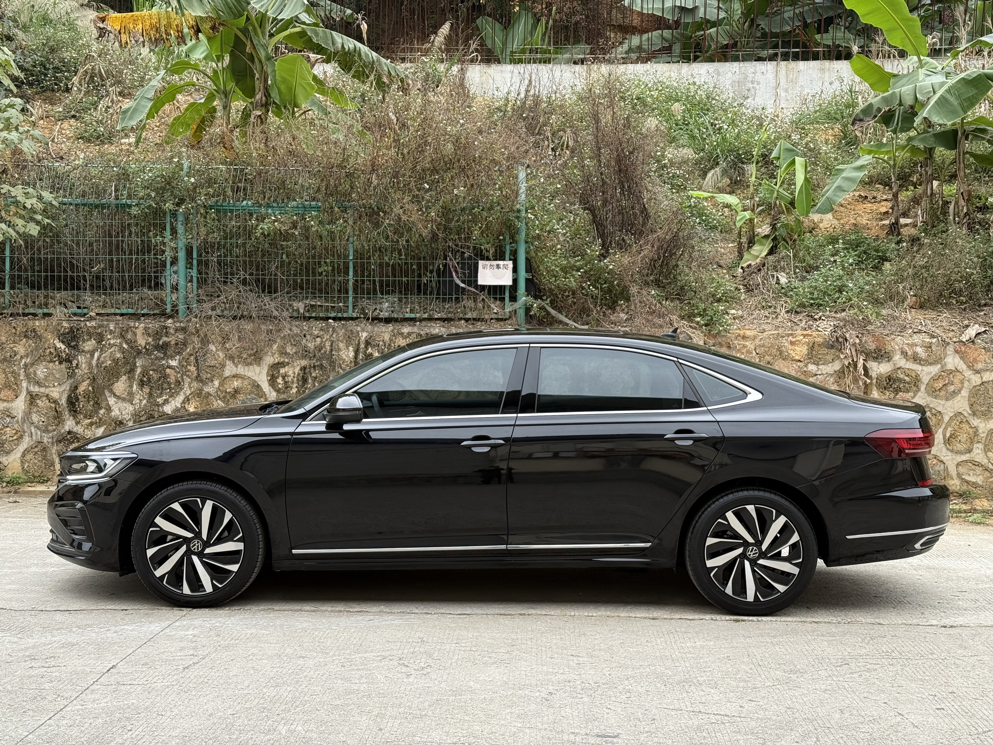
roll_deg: -1.5
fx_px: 1377
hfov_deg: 39.7
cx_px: 496
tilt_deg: -1.4
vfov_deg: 30.3
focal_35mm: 48
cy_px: 372
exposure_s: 1/357
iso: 100
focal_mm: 6.76
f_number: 1.78
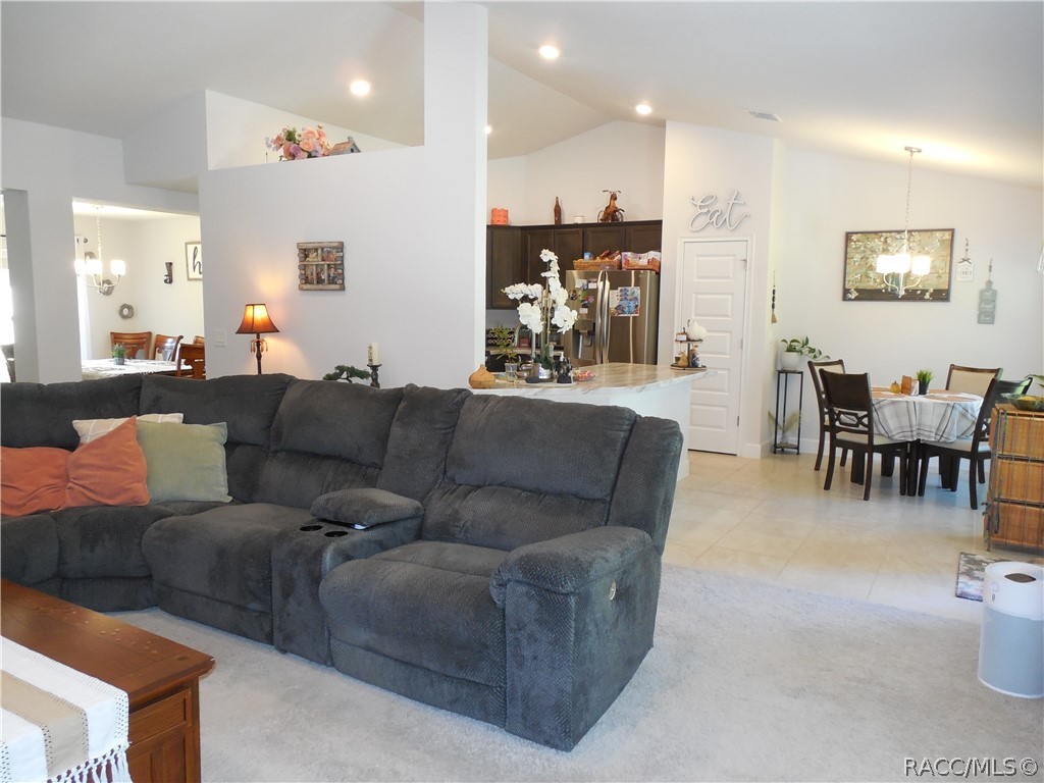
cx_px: 522
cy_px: 392
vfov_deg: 54.9
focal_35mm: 25
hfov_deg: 69.4
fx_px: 754
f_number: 3.3
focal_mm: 4.5
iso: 360
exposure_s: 1/25
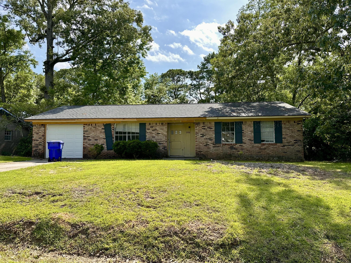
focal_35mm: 24
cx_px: 176
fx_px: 243
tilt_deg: +2.7
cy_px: 132
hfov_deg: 71.6
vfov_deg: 56.8
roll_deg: +0.5
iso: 80
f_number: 1.78
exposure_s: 1/1949
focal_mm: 6.86
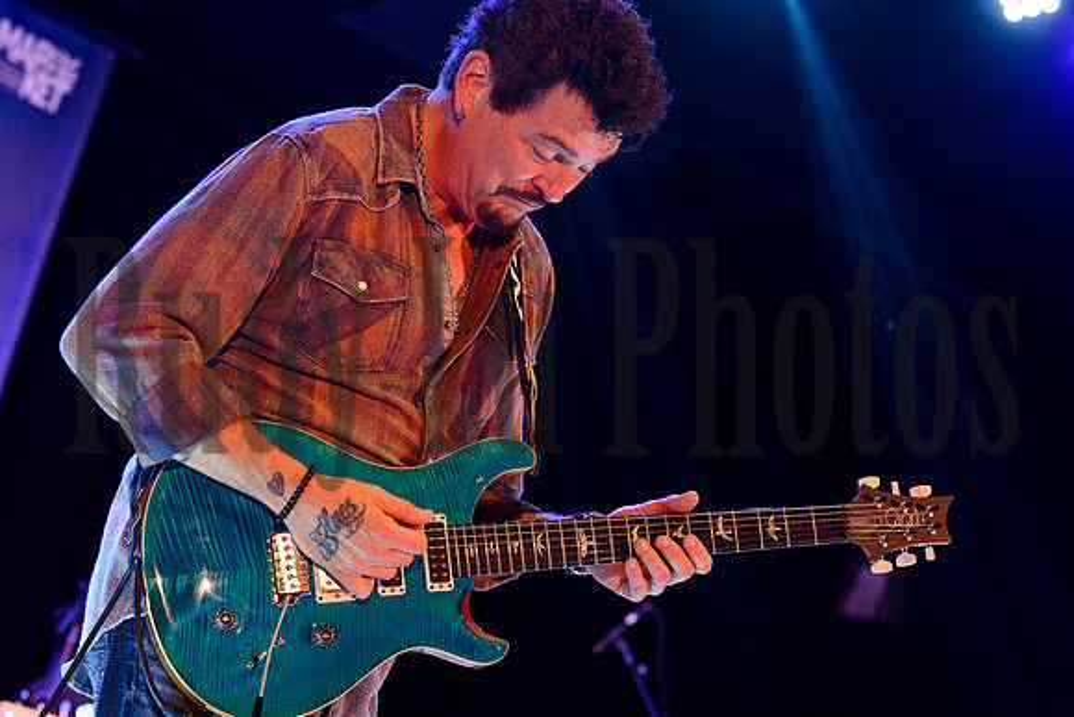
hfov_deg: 17.1
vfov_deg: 11.4
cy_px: 358
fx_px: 3581
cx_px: 537
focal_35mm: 120
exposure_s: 1/250
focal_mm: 80
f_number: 4
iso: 7200
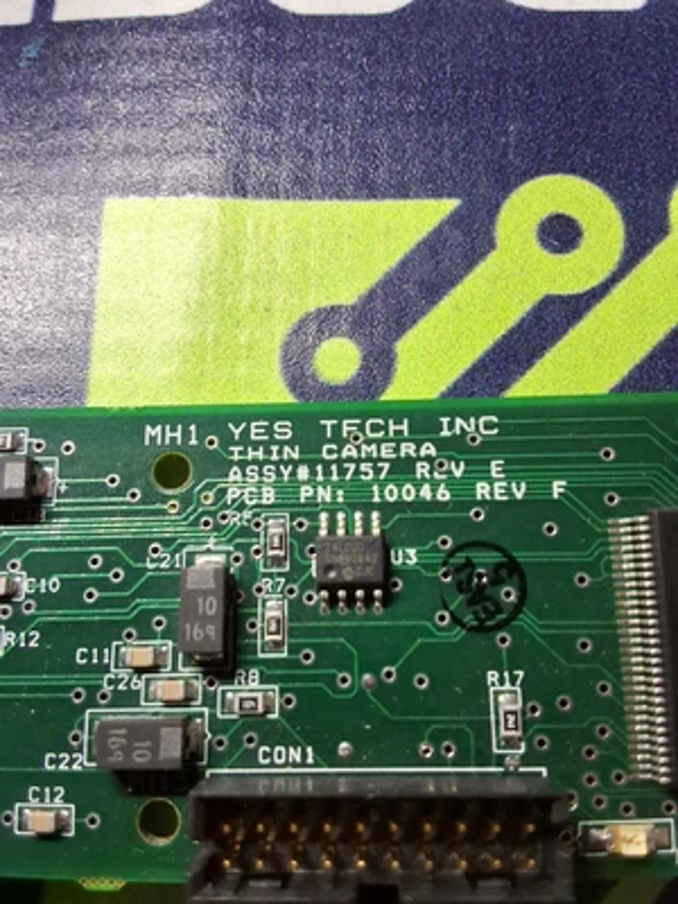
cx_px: 339
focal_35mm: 28
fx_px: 731
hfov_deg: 49.7
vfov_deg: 63.4
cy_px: 452
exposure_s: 1/120
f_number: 1.9
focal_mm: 2.91
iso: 40
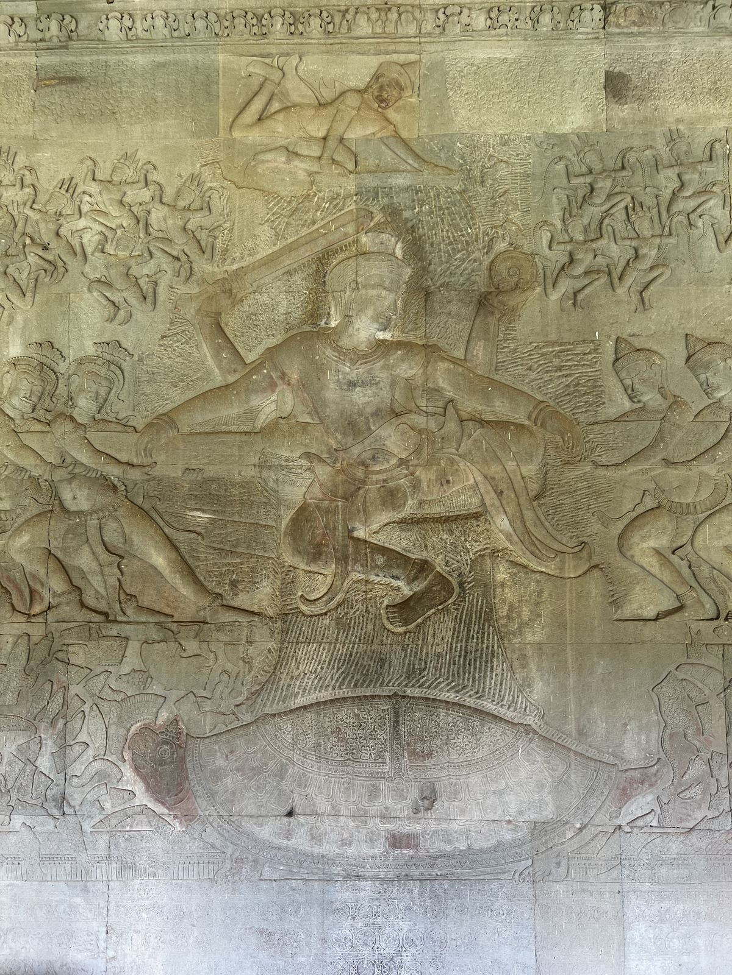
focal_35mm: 26
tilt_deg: +5.1
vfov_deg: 67.3
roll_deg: -0.1
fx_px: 733
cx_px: 366
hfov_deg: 53.1
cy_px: 488
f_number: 1.5
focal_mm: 5.7
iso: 80
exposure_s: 1/121
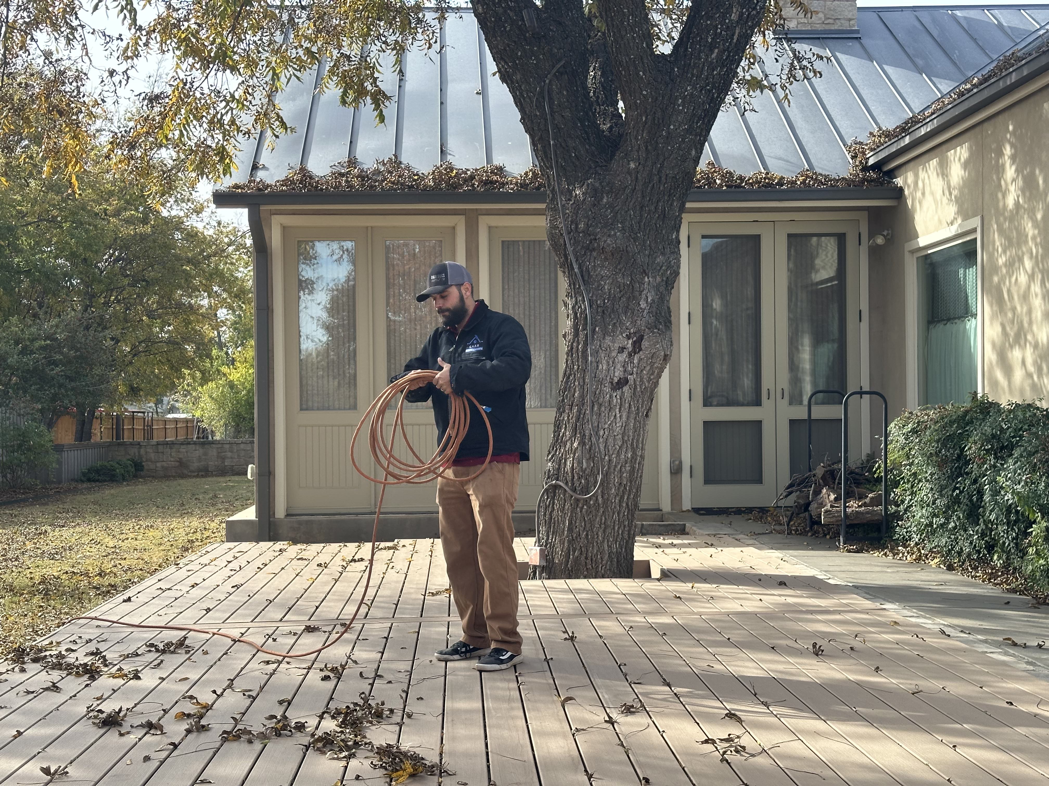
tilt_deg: +0.6
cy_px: 393
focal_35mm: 48
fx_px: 1455
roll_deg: +1.0
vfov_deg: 30.3
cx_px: 524
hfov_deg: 39.7
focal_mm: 6.86
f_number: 1.78
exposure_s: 1/1030
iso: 64
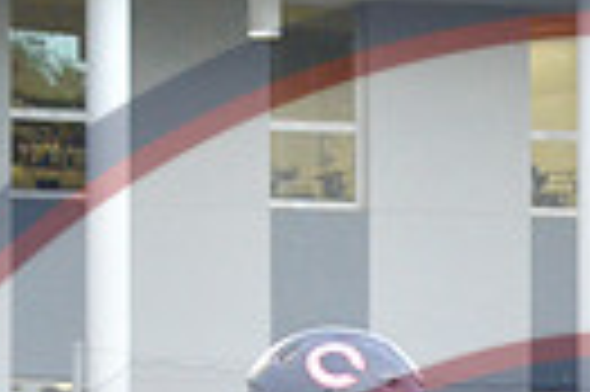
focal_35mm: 364
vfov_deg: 3.7
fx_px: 5961
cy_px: 816
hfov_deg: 5.6
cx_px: 622
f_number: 4.5
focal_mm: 55
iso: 3200
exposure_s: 1/500
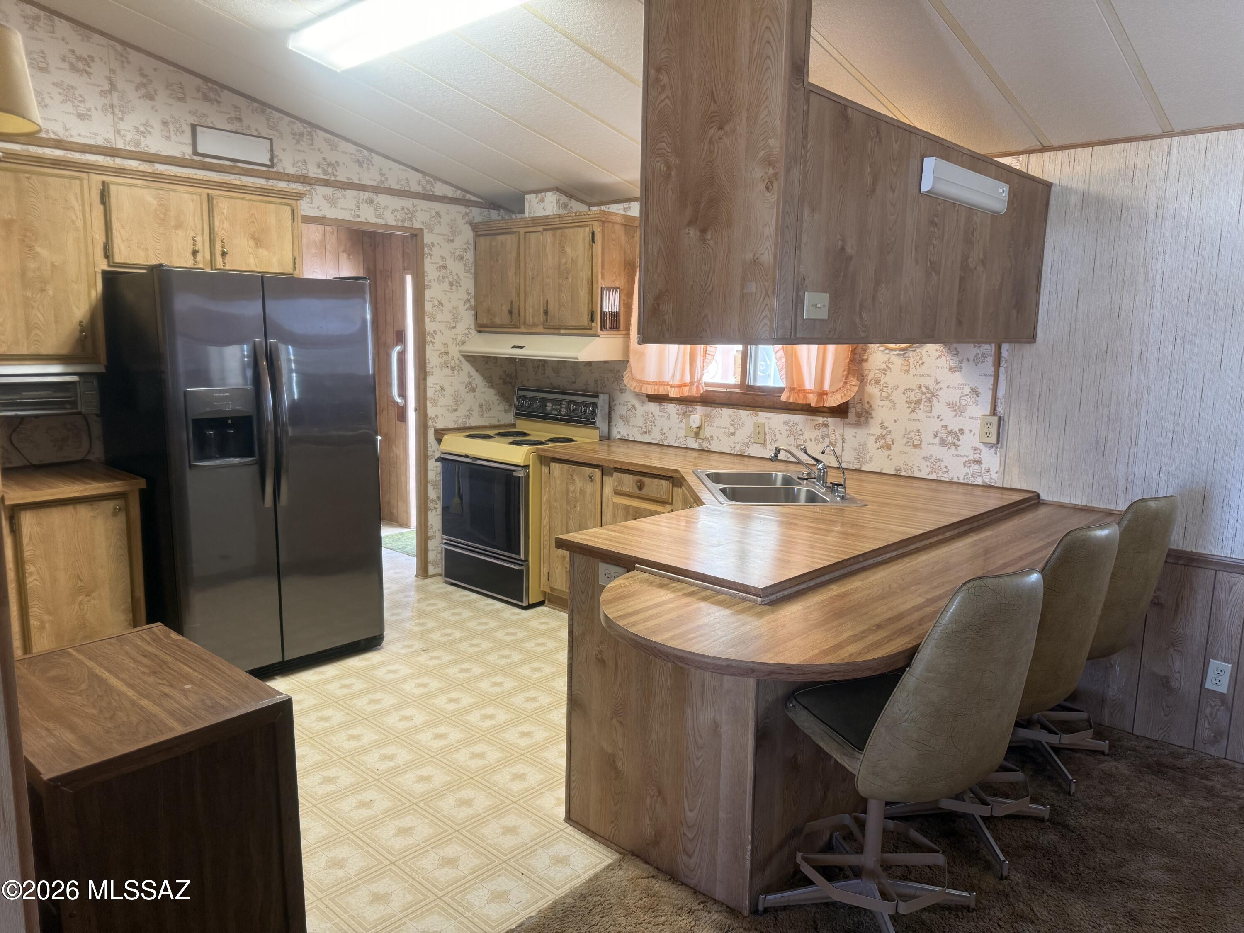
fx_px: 862
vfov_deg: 56.8
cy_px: 466
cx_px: 622
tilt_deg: -8.3
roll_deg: -1.3
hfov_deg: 71.6
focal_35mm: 24
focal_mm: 6.76
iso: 160
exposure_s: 1/60
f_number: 1.78
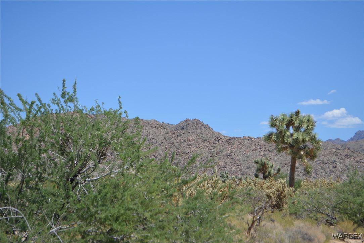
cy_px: 122
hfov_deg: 24.6
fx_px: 835
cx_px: 182
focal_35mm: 82
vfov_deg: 16.6
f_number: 6.3
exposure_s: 1/1600
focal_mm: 55
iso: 400
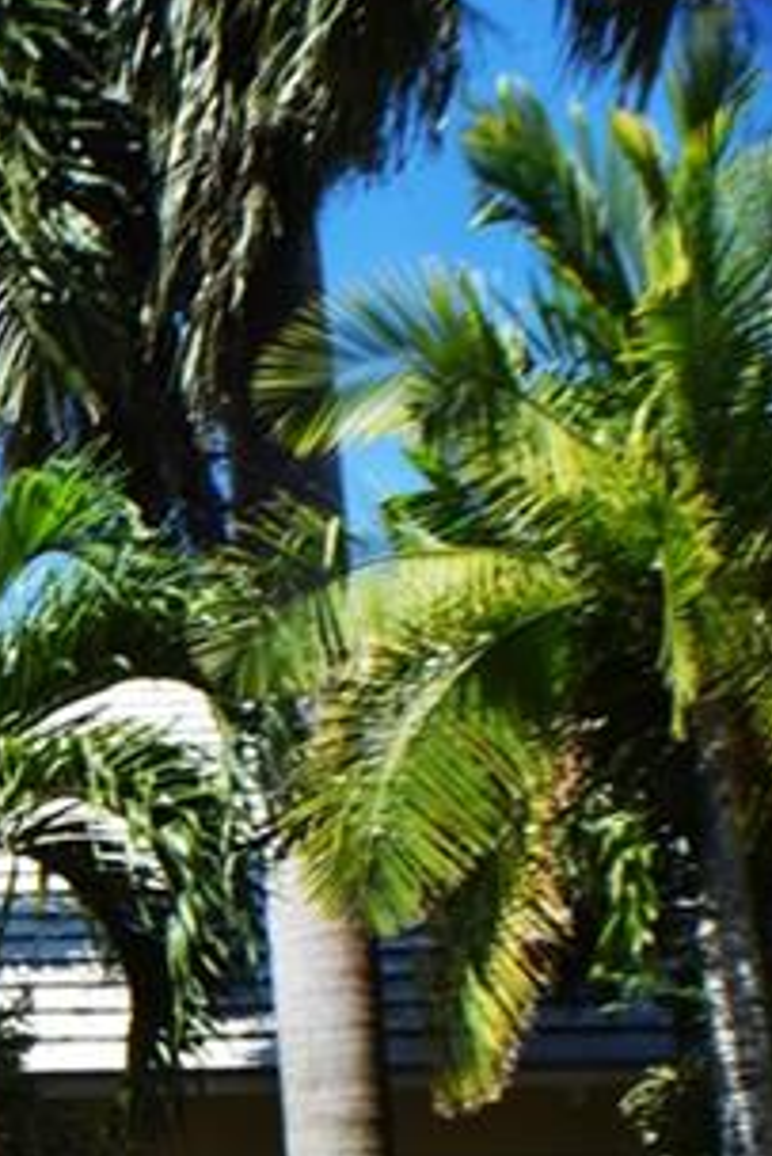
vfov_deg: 19.6
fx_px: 3245
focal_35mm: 101
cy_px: 1183
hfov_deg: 11.1
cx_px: -1152
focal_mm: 20
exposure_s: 1/500
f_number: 11
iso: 200
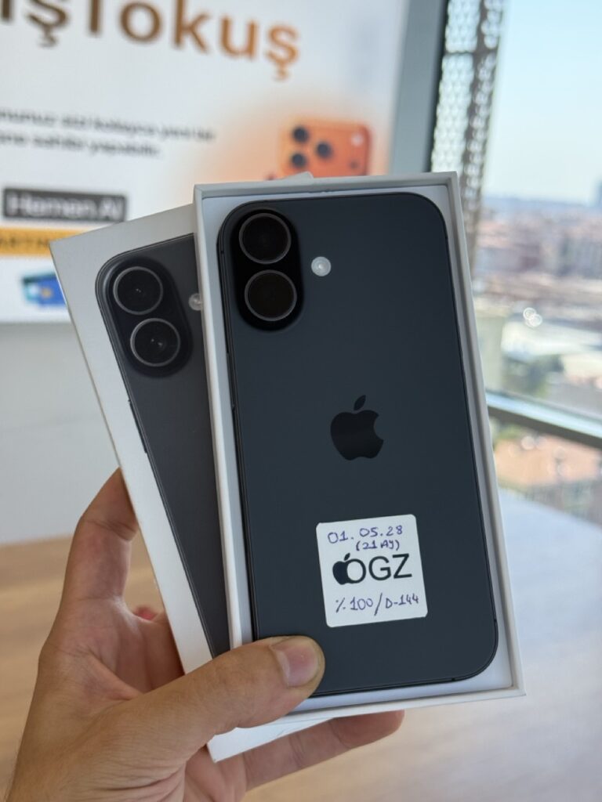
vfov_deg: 39.7
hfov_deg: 30.3
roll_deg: -5.0
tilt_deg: -11.3
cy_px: 401
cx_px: 301
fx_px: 1113
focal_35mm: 48
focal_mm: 6.76
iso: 64
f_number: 1.78
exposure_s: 1/636
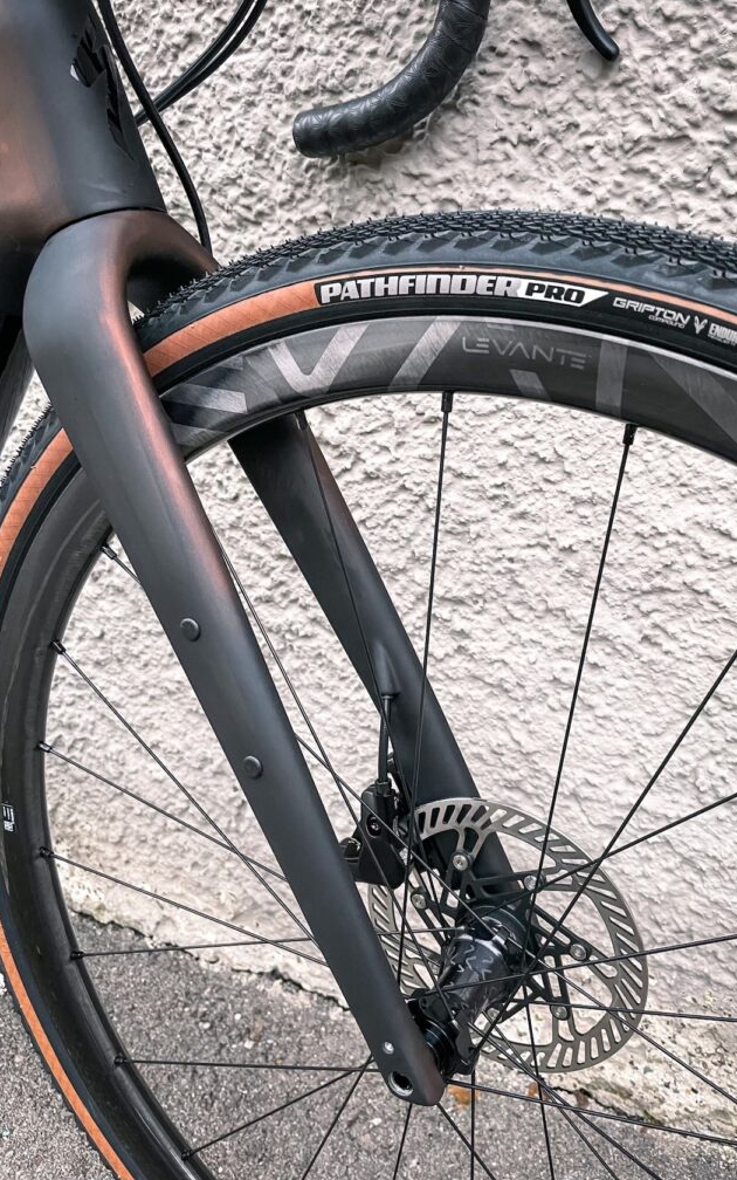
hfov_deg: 44.3
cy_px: 582
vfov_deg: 66.5
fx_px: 900
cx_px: 442
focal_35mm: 28
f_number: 1.6
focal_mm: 4.2
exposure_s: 1/60
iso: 125
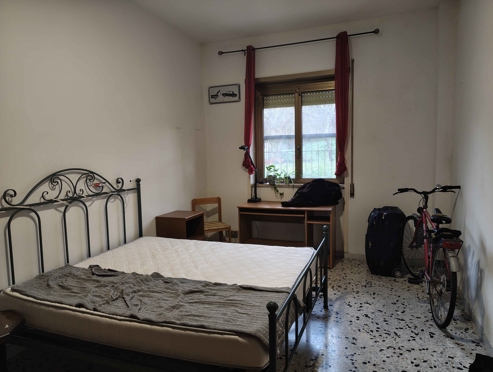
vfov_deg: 56.9
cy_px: 186
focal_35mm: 24
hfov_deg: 71.5
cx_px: 246
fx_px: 342
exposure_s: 1/50
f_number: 1.88
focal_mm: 5.56
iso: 301
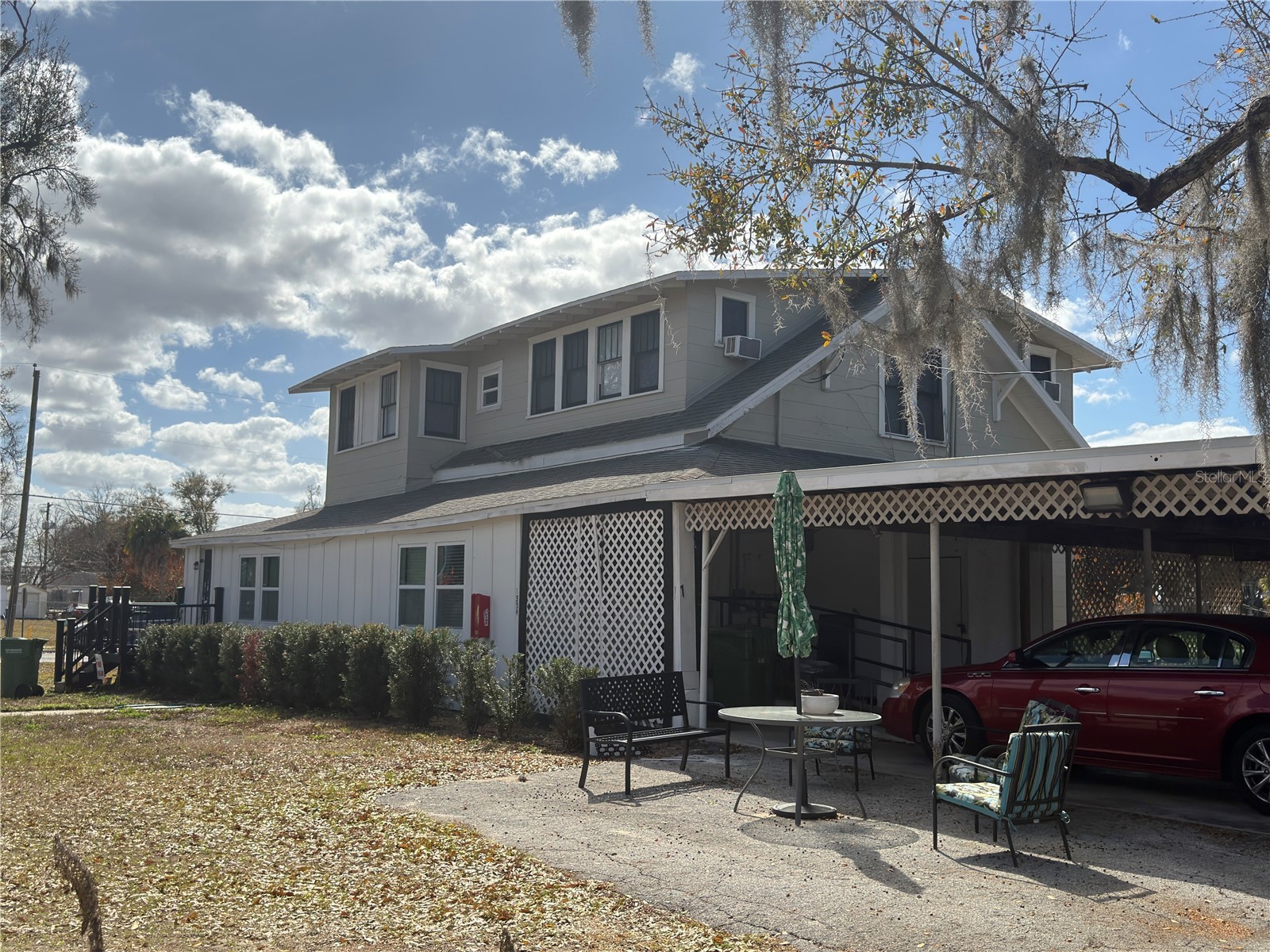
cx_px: 635
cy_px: 476
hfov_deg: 52.6
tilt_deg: +5.5
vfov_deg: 40.7
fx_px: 1284
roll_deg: -0.9
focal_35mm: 35
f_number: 1.78
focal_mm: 6.76
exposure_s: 1/8264
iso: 80
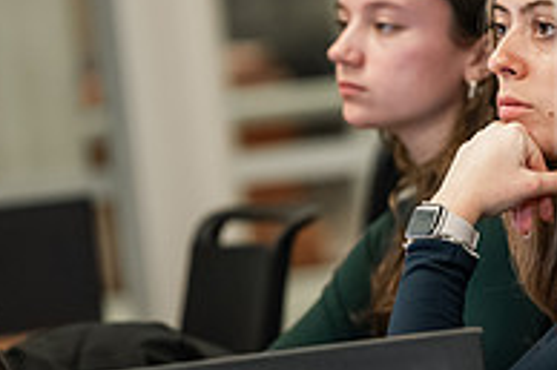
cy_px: 262
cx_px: 468
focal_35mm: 598
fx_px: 9244
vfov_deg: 2.3
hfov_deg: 3.4
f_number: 2.8
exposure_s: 1/160
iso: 1600
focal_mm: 200
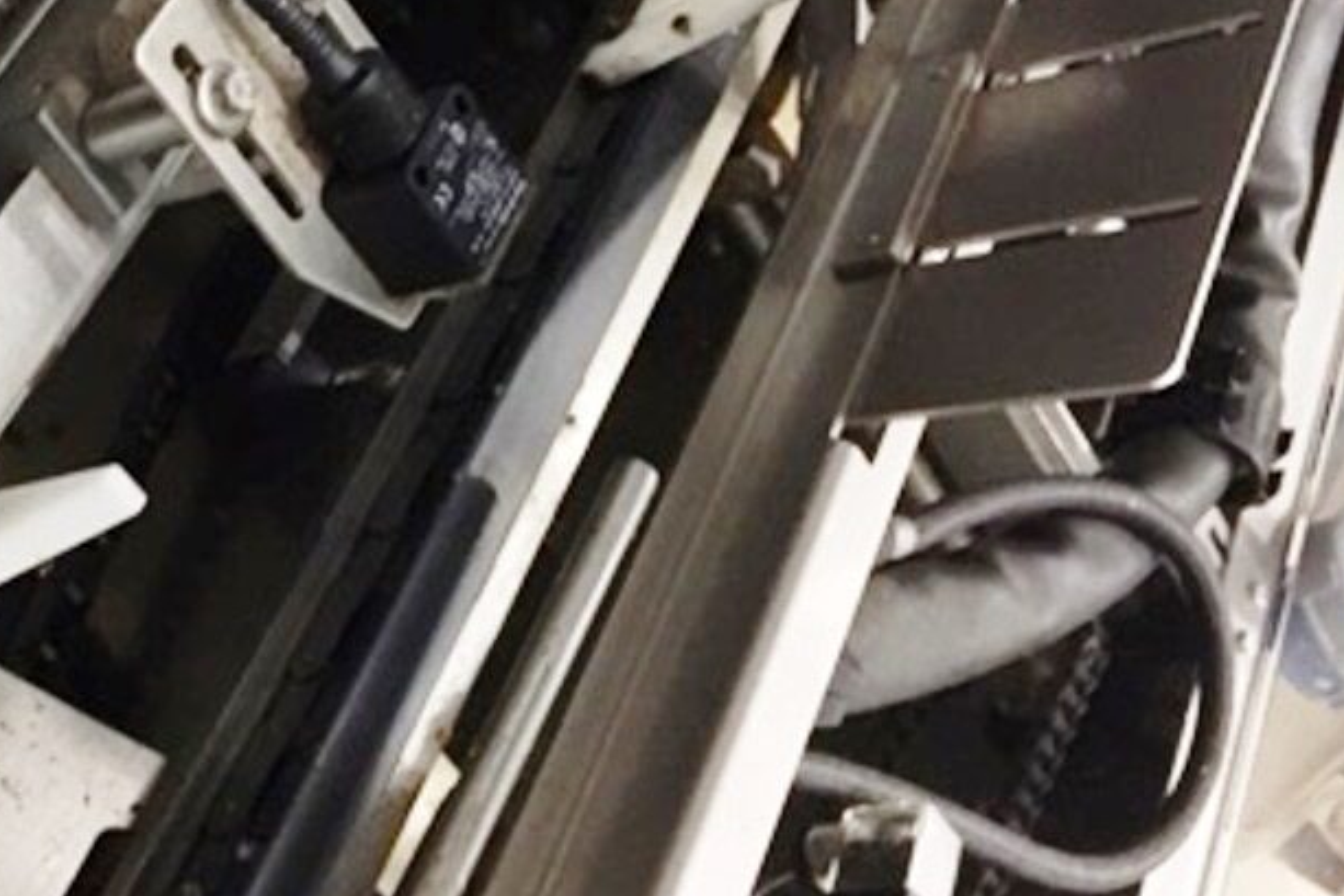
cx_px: 75
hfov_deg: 30.2
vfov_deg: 21.5
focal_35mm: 63
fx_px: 2352
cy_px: 307
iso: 250
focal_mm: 4.15
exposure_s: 1/15
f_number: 2.2
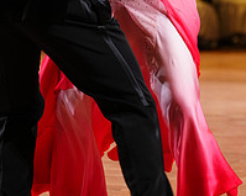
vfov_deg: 6.2
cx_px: 96
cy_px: -62
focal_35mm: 249
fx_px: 1812
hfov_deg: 7.8
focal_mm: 91
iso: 1600
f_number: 2.8
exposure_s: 1/400
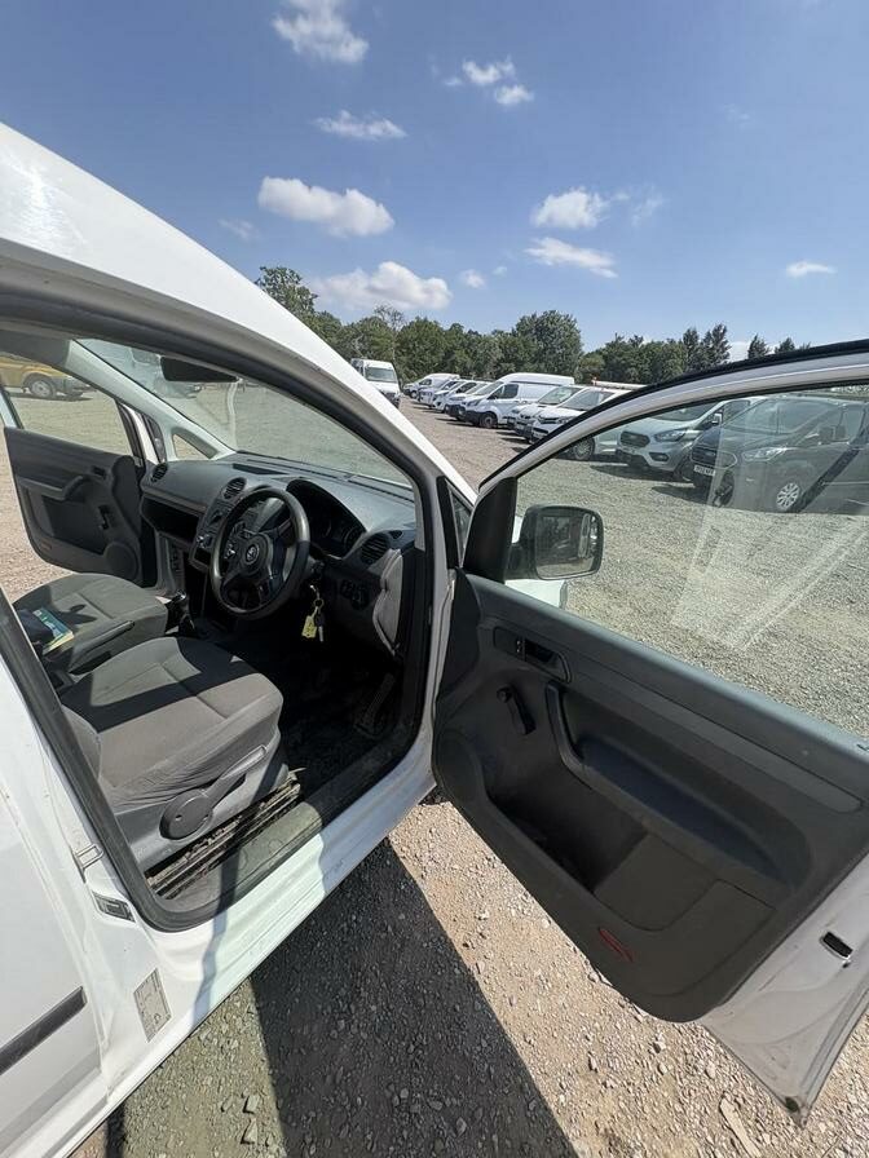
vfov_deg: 102.1
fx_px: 469
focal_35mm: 14
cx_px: 434
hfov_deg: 85.7
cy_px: 579
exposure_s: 1/910
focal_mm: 2.22
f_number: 2.2
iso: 64
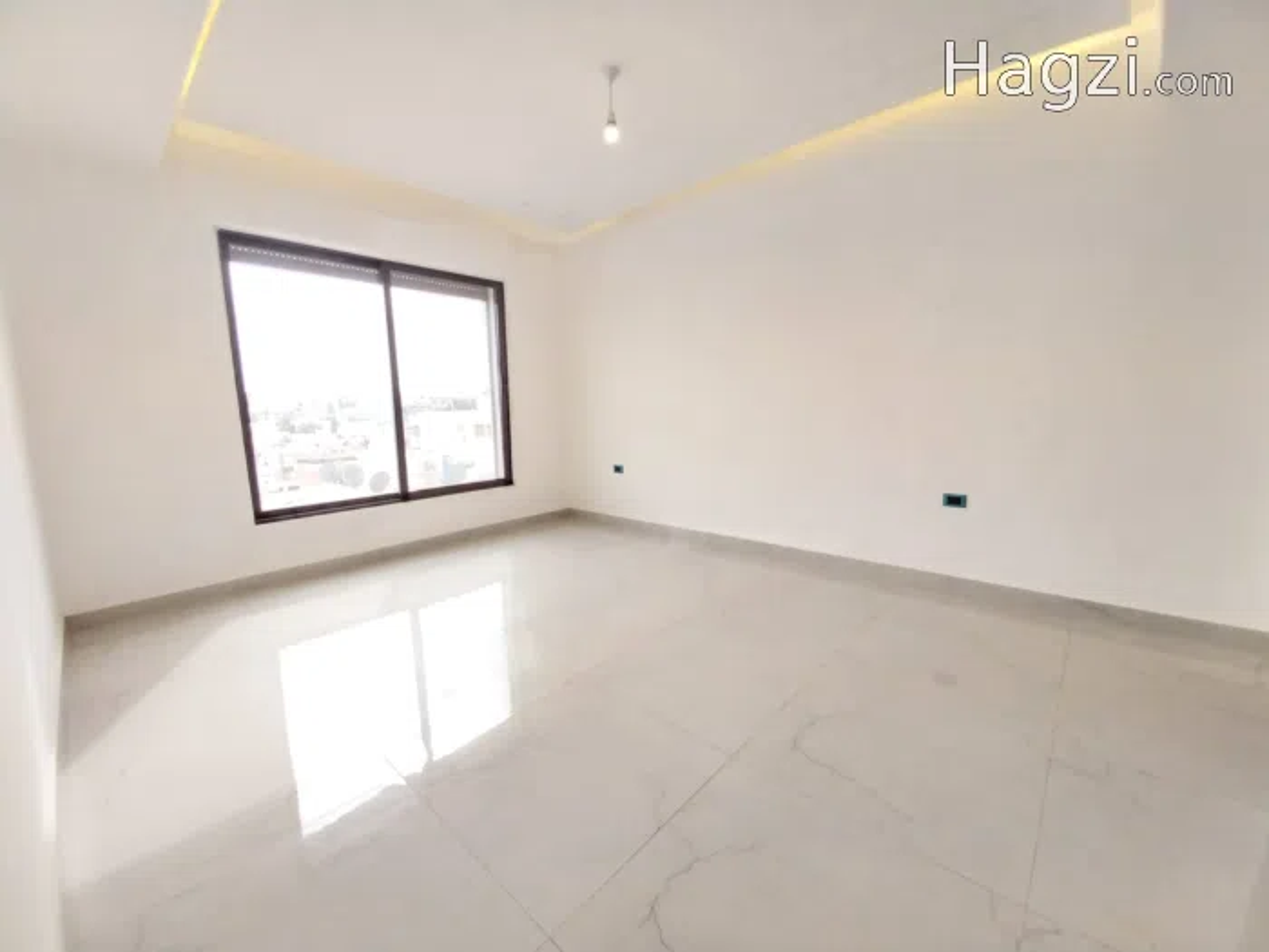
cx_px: 634
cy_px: 476
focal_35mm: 13
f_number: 2.2
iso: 80
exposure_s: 1/100
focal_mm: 1.3
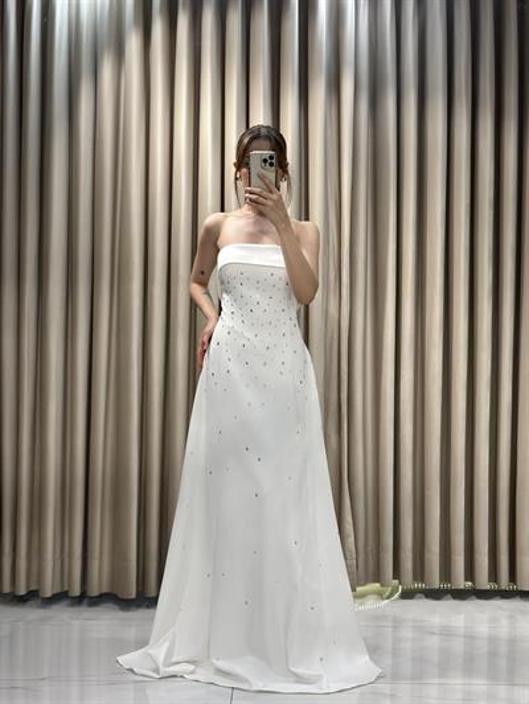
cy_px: 352
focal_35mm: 48
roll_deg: +0.1
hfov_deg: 30.3
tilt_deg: -22.9
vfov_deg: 39.6
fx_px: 978
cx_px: 264
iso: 80
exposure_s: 1/543
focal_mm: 6.86
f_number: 1.78
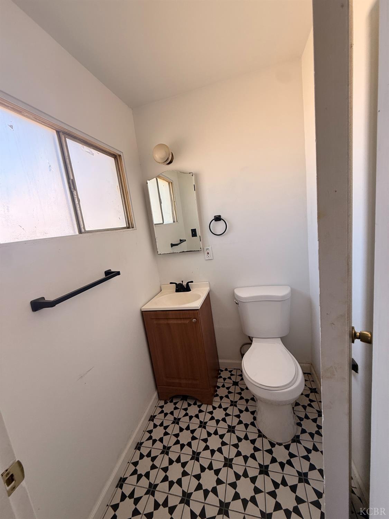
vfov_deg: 102.1
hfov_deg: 85.7
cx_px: 194
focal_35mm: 14
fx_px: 210
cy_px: 260
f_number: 2.2
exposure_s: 1/99
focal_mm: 2.22
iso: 100
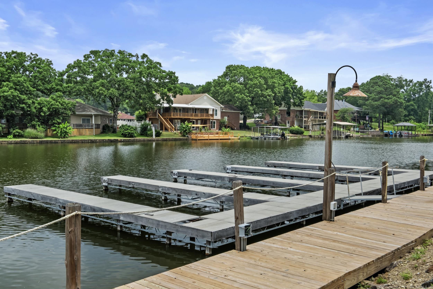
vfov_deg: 36.9
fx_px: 433
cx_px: 216
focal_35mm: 36
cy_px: 144
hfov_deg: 53.1
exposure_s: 1/100
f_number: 11
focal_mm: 24
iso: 400
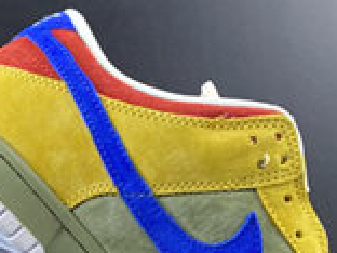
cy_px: 282
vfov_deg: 12.4
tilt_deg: +4.7
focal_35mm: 117
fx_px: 1139
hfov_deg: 15.1
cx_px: -225
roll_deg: +4.2
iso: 125
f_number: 1.8
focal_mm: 4.25
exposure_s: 1/60
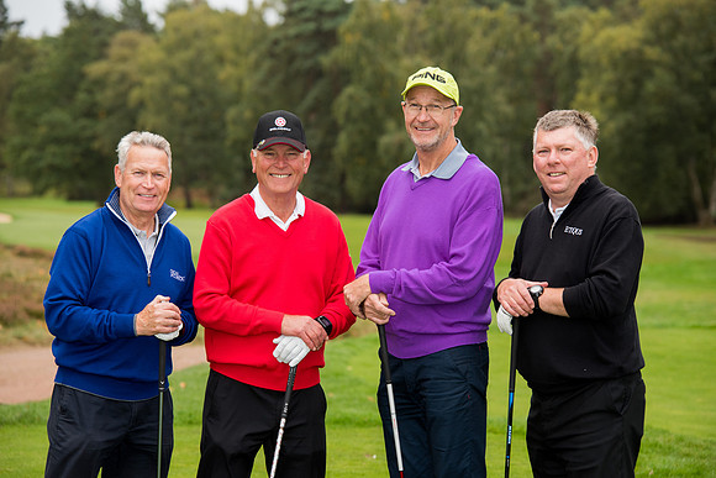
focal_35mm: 145
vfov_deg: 9.5
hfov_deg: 14.2
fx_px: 2884
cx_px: 358
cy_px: 239
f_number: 5.6
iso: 400
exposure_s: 1/250
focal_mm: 145
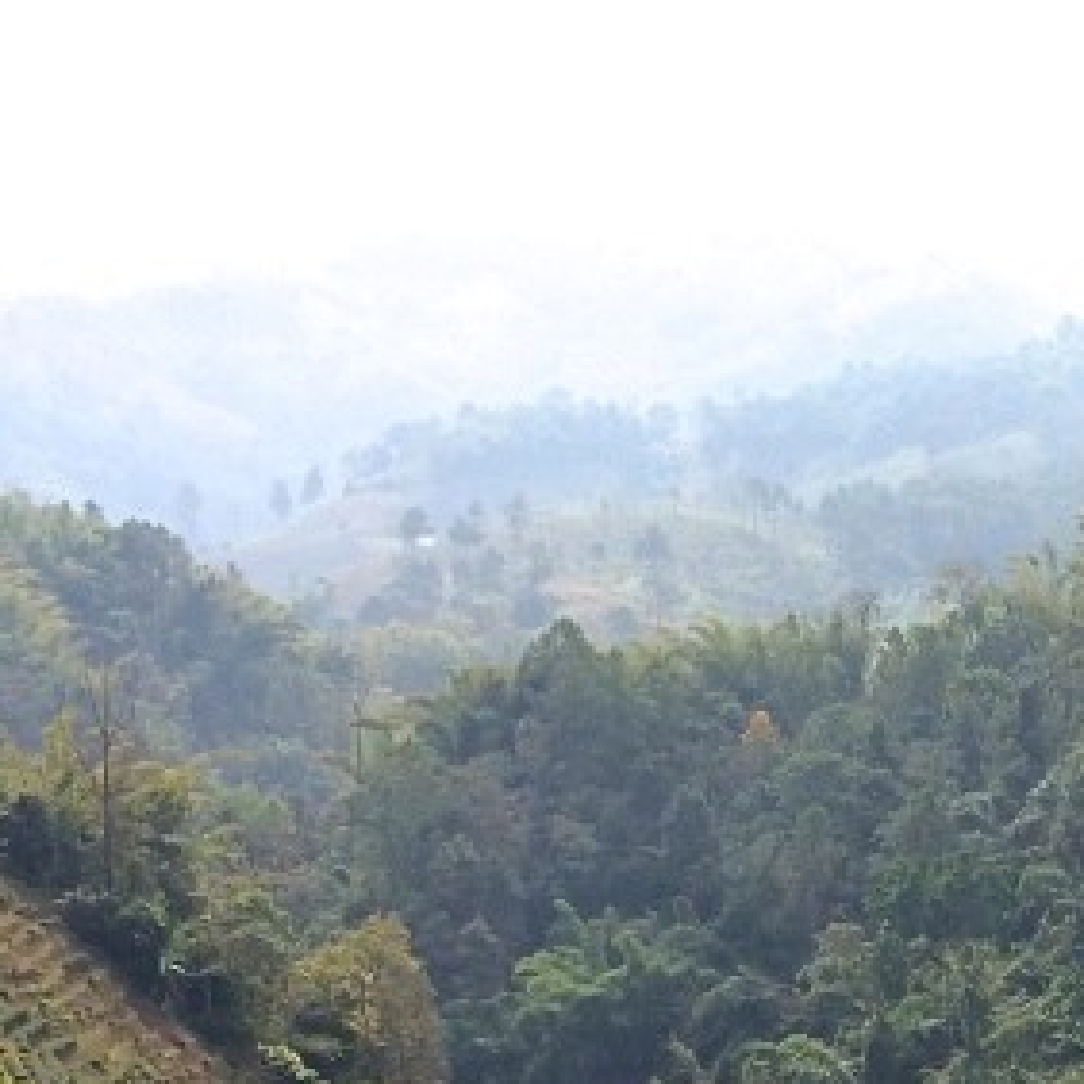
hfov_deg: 17.8
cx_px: 1272
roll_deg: -0.9
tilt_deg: -9.7
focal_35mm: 93
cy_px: 1119
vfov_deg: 18.2
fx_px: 3295
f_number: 2.2
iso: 32
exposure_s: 1/1414
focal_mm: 4.15
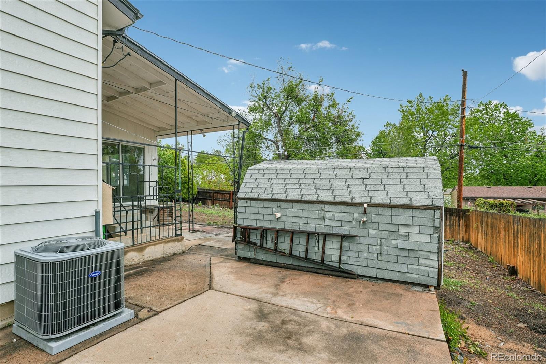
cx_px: 273
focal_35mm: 16
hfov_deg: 95.0
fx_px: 250
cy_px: 182
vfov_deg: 72.0
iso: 100
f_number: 8
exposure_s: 1/250
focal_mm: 11
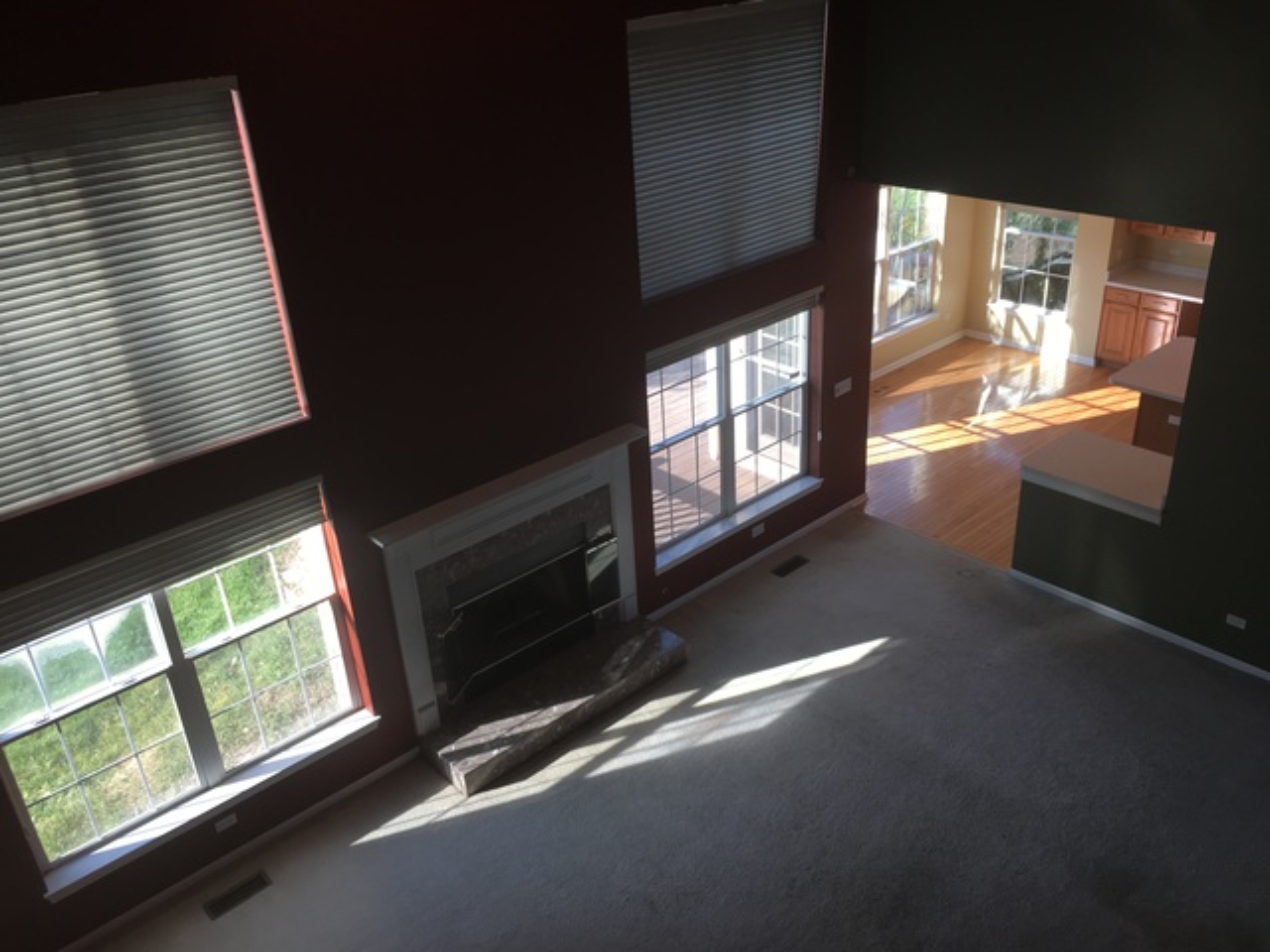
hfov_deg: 61.7
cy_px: 476
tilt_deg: -25.9
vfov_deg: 48.2
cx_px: 635
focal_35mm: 29
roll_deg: +4.2
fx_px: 1064
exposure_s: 1/120
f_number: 2.2
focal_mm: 4.15
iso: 25
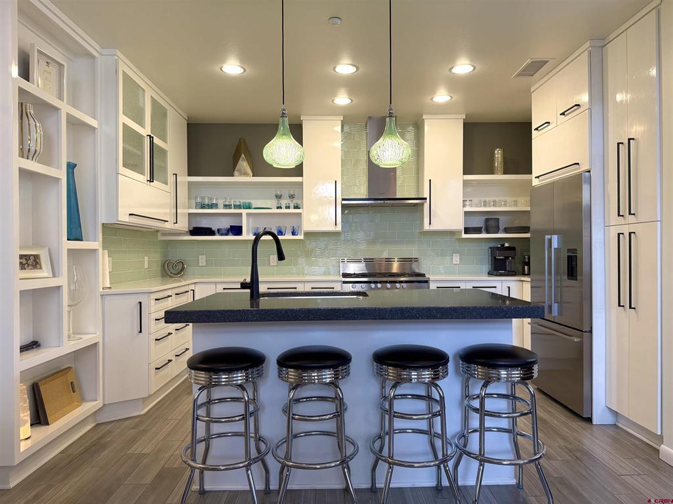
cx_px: 336
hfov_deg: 71.6
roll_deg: +0.1
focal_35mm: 24
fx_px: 467
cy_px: 252
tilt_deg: +0.5
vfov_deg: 56.8
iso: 160
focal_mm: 6.76
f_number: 1.78
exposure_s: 1/136
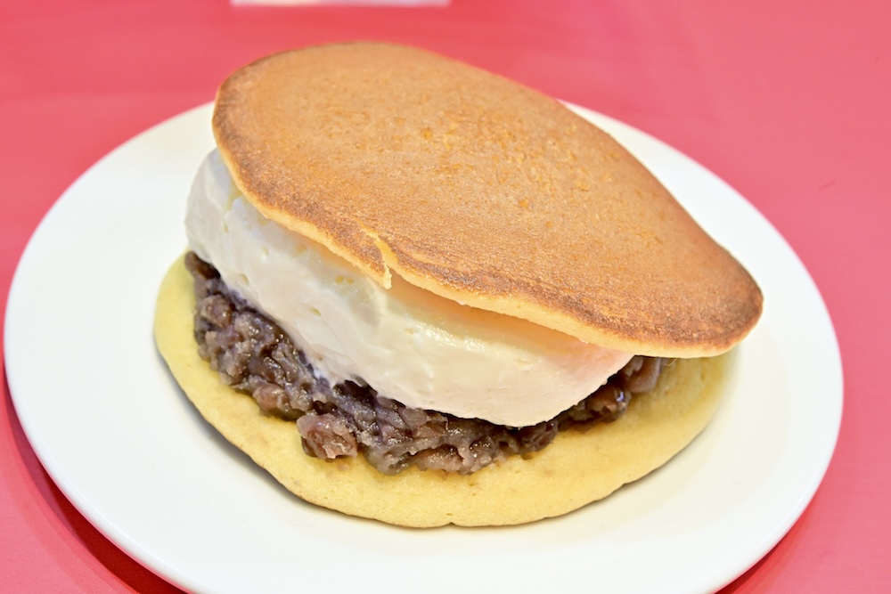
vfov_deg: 22.6
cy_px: 297
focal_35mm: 60
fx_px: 1485
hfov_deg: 33.4
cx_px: 446
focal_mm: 60
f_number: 14
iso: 4000
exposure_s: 1/160
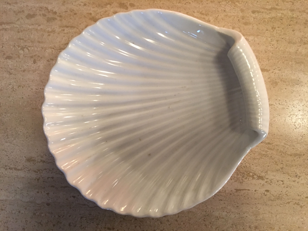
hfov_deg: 61.7
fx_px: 258
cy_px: 116
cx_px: 154
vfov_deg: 48.2
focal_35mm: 29
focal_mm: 4.15
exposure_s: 1/10
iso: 80
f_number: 2.2
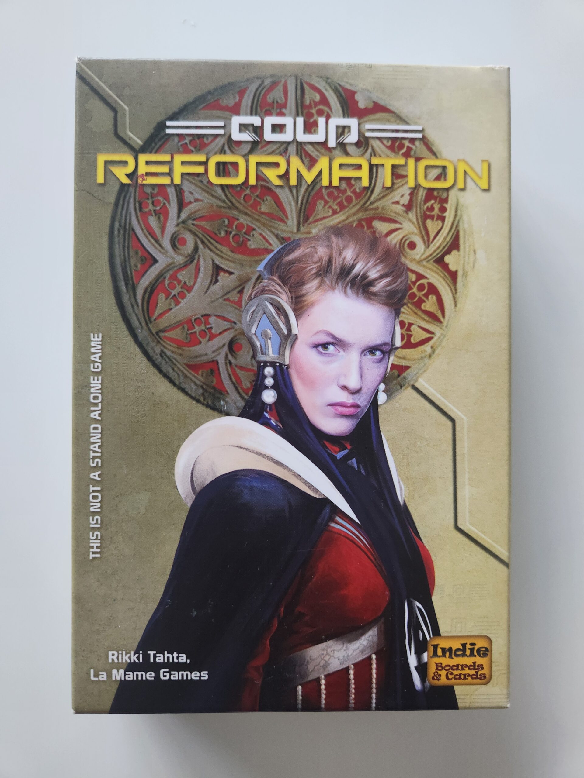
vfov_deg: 73.9
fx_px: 517
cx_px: 292
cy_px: 389
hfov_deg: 58.9
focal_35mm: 23
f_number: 1.8
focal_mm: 5.4
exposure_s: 1/180
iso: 200
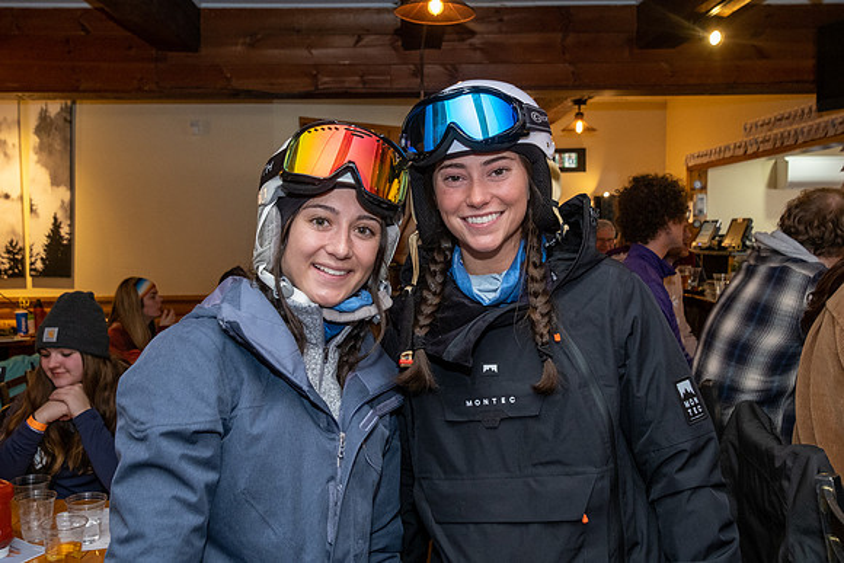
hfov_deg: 55.4
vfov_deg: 38.6
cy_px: 265
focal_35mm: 34
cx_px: 406
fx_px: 804
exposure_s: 1/60
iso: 1250
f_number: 4
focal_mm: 16
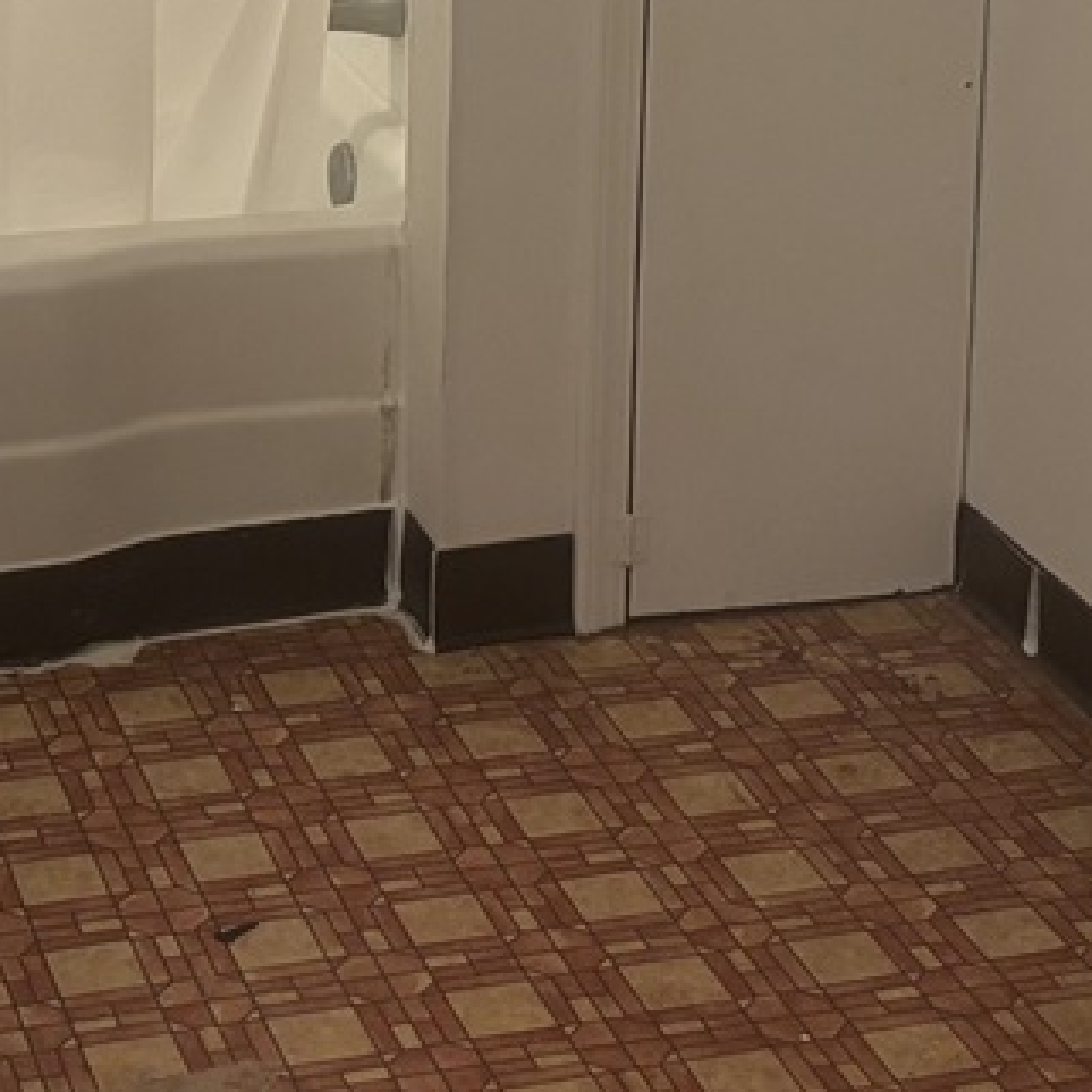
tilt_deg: -12.6
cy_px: -65
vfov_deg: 16.5
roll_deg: -0.8
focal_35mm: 103
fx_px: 3676
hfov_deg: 16.9
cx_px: 425
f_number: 1.6
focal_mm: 5.96
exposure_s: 1/60
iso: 400
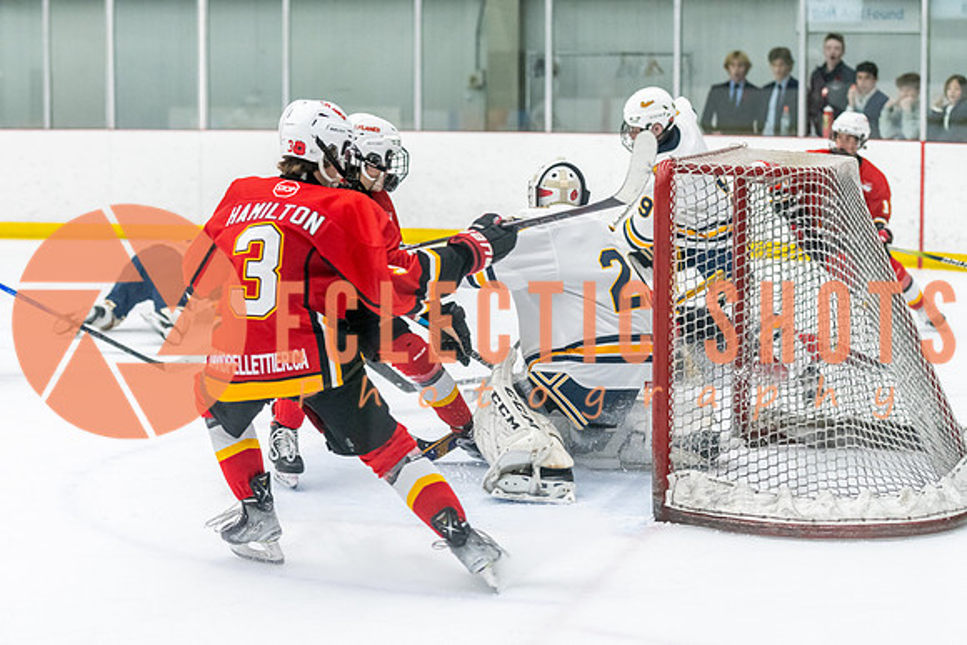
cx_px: 399
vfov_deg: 13.6
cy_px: 387
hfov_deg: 20.3
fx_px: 2700
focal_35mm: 100
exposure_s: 1/800
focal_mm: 82
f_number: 2.8
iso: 3200
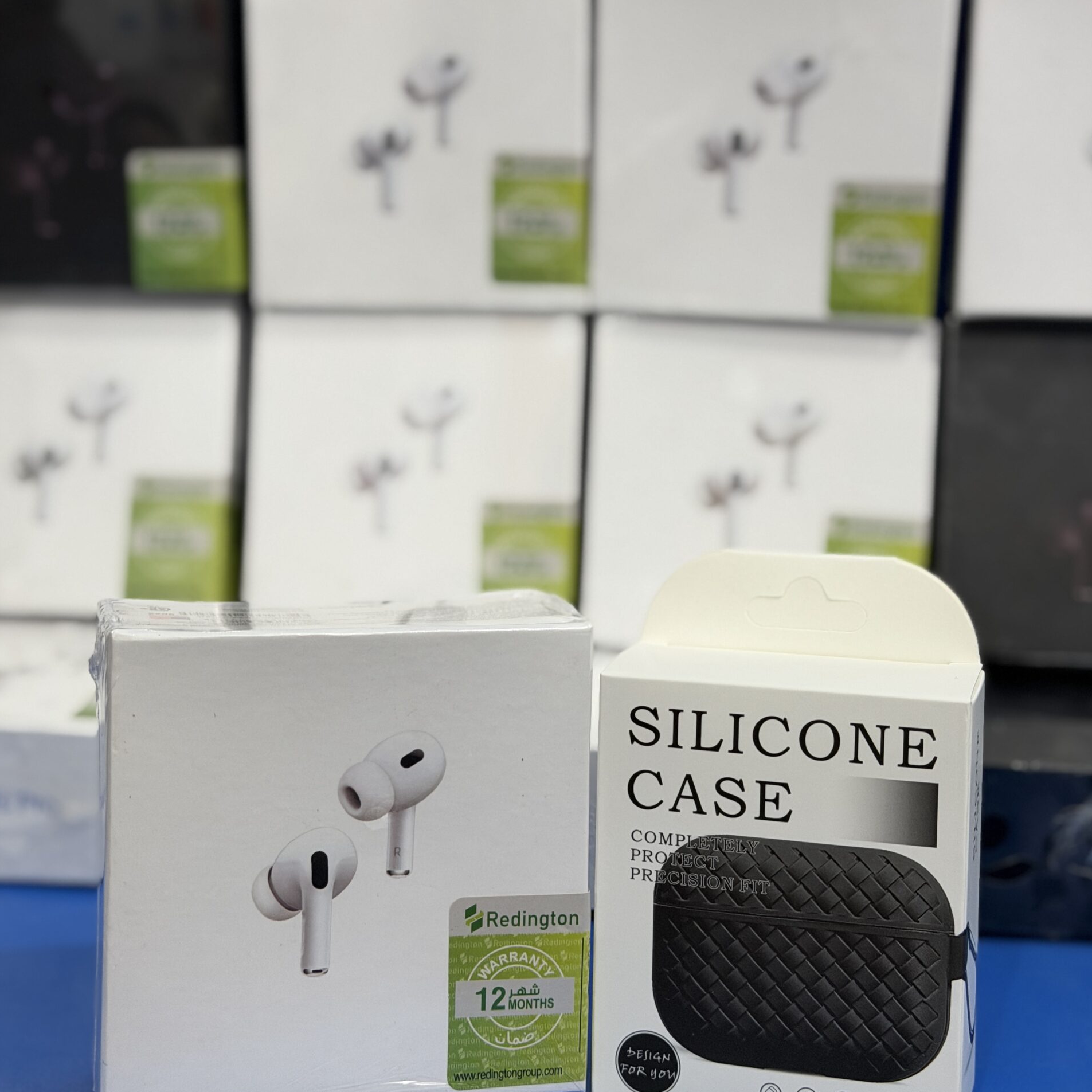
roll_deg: -0.7
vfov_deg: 30.0
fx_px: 2034
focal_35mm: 57
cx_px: 545
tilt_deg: -13.3
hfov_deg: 30.0
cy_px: 482
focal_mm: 6.76
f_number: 1.78
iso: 200
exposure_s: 1/34
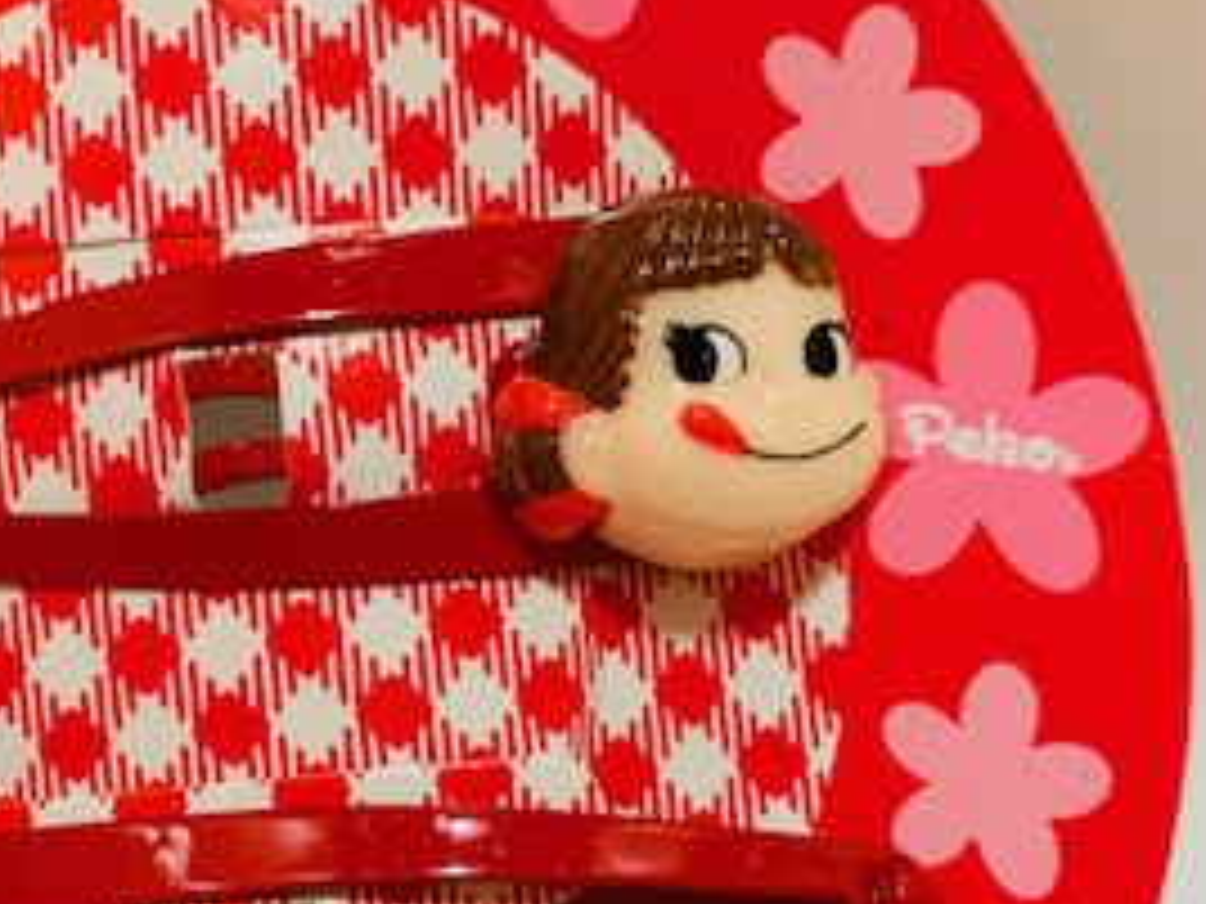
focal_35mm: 62
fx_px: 2160
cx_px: 405
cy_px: 670
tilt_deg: -15.6
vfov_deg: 23.4
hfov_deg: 31.0
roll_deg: +0.2
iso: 200
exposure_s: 1/50
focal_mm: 4.25
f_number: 1.8
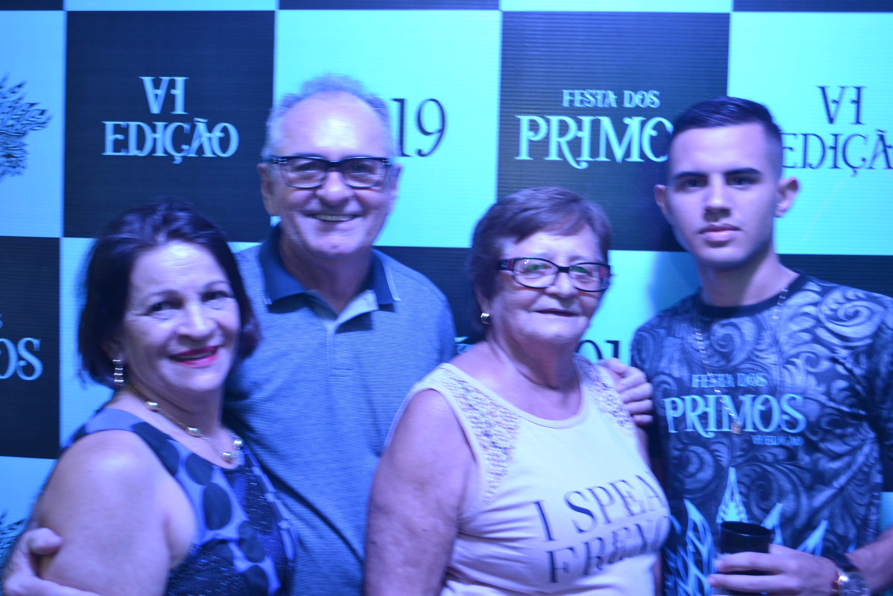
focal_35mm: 36
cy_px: 298
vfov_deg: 36.9
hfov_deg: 53.1
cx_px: 446
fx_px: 893
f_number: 4
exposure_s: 1/8
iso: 800
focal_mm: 24
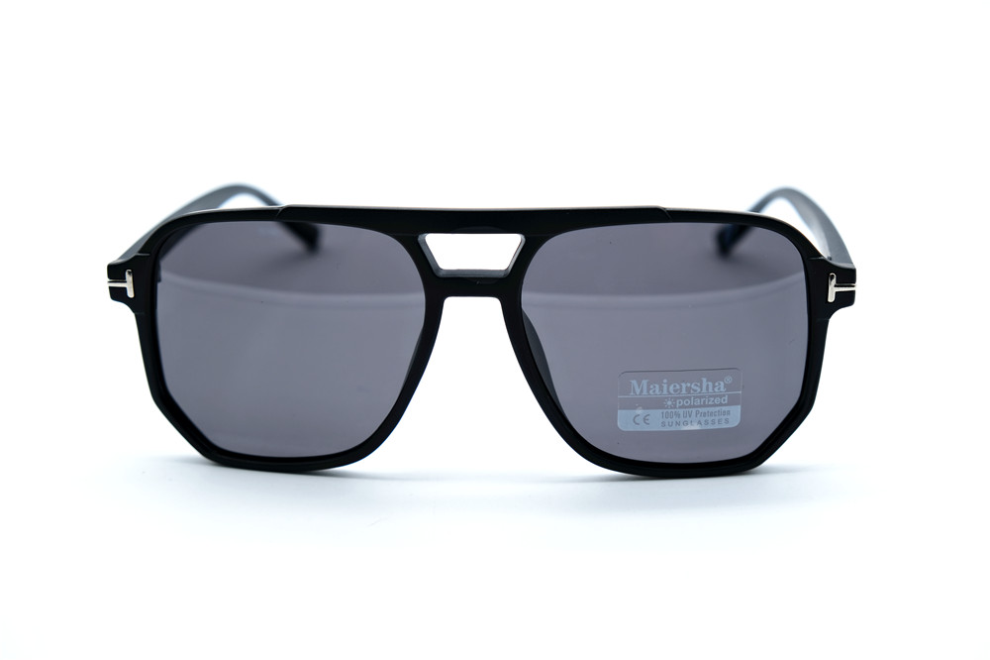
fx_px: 1539
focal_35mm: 56
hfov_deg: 35.7
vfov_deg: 24.2
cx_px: 495
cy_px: 330
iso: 160
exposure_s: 1/125
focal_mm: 37.4
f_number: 5
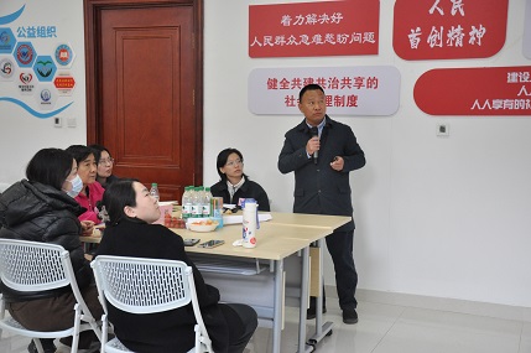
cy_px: 176
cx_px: 266
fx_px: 707
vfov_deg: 28.0
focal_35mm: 48
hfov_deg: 41.2
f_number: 4.2
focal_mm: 32
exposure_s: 1/125
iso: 1800
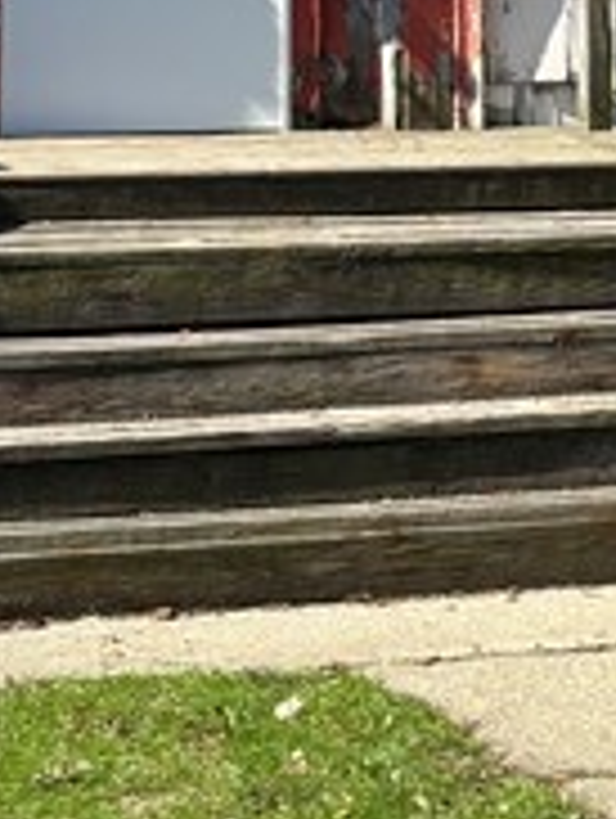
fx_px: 3456
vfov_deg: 13.0
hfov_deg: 10.1
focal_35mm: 146
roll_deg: -0.7
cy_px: -306
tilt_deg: +3.5
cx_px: 553
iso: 50
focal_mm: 5.96
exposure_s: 1/1912
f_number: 1.6
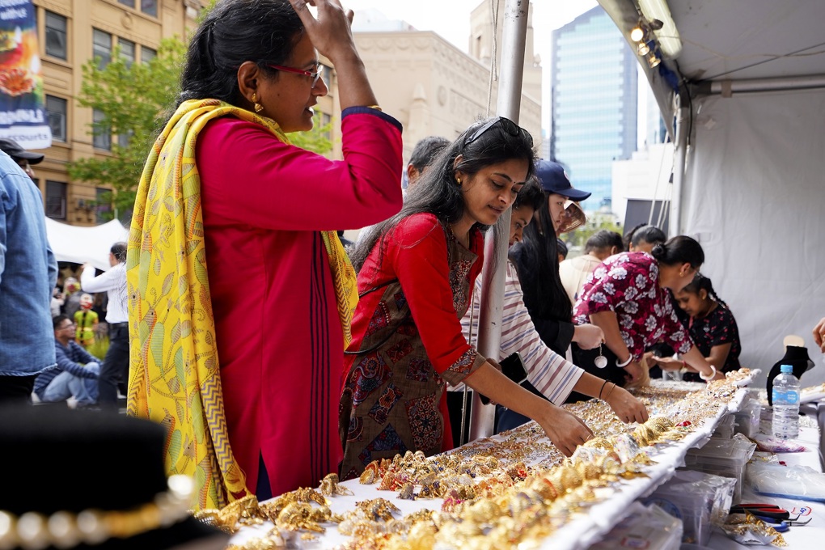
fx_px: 802
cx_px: 412
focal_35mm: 35
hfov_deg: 54.4
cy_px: 275
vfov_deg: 37.9
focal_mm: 35
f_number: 4
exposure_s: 1/640
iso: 400
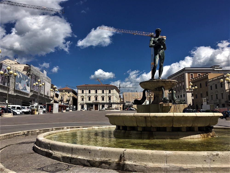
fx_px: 193
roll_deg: +1.0
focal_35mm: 29
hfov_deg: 61.7
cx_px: 115
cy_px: 86
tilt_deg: +8.9
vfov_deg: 48.2
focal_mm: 4.15
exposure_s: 1/2747
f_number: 2.2
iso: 25
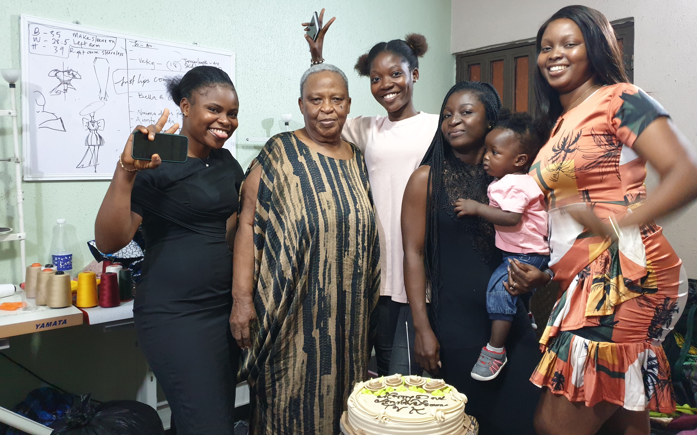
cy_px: 195
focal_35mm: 28
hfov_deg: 66.5
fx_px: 532
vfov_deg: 44.5
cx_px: 348
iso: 320
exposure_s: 1/33
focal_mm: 4.3
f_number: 1.5
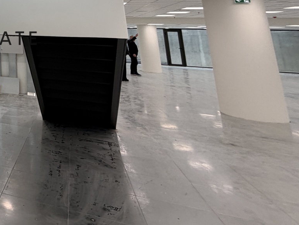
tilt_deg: +13.3
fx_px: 302
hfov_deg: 37.7
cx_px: -70
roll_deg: -1.1
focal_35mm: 35
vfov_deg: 34.3
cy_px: -31
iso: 64
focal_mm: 2.22
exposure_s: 1/121
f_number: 2.2
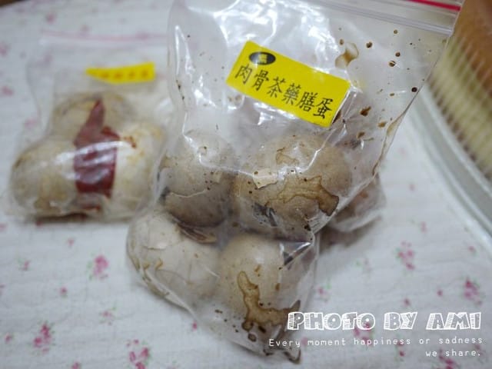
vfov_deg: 49.7
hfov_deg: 63.4
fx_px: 398
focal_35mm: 28
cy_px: 184
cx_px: 246
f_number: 2.5
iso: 200
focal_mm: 14
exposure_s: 1/60
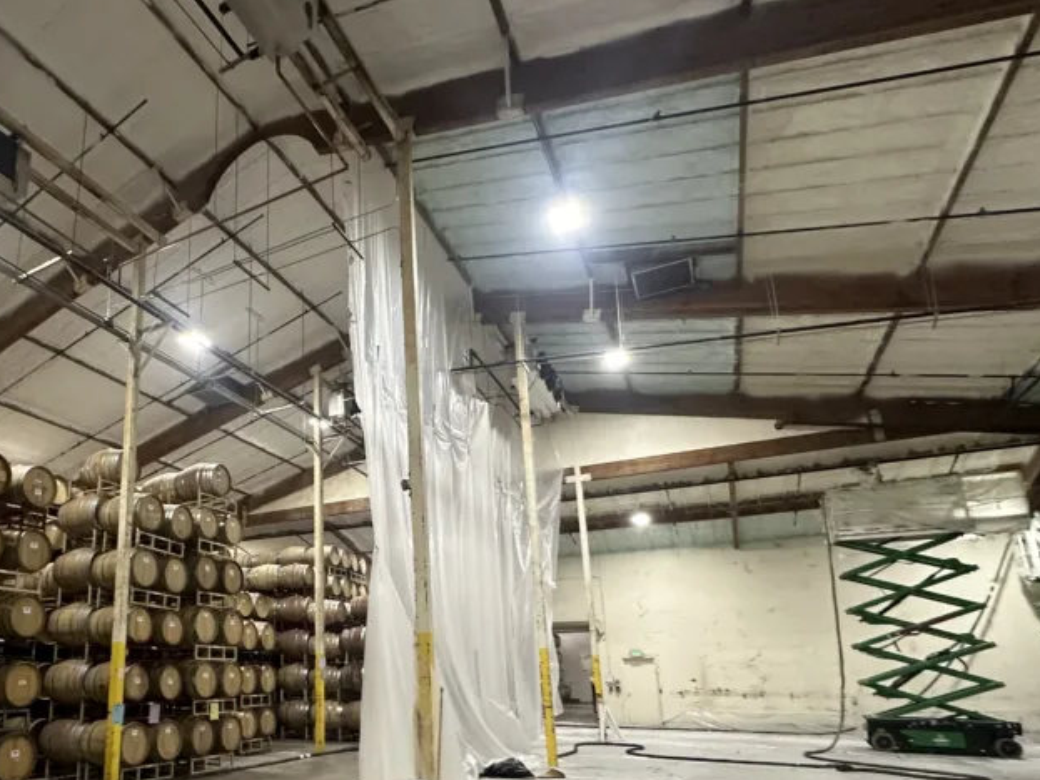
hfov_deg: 70.4
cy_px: 508
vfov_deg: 57.8
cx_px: 299
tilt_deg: +16.7
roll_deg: +0.3
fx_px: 691
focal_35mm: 23
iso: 320
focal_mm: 2.22
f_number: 2.2
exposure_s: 1/76
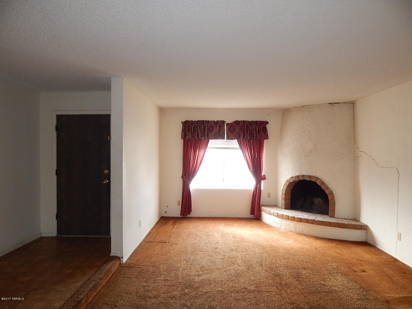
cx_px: 206
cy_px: 154
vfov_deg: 61.1
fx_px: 262
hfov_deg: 76.4
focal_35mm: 22
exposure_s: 1/40
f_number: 3
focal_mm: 4
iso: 125
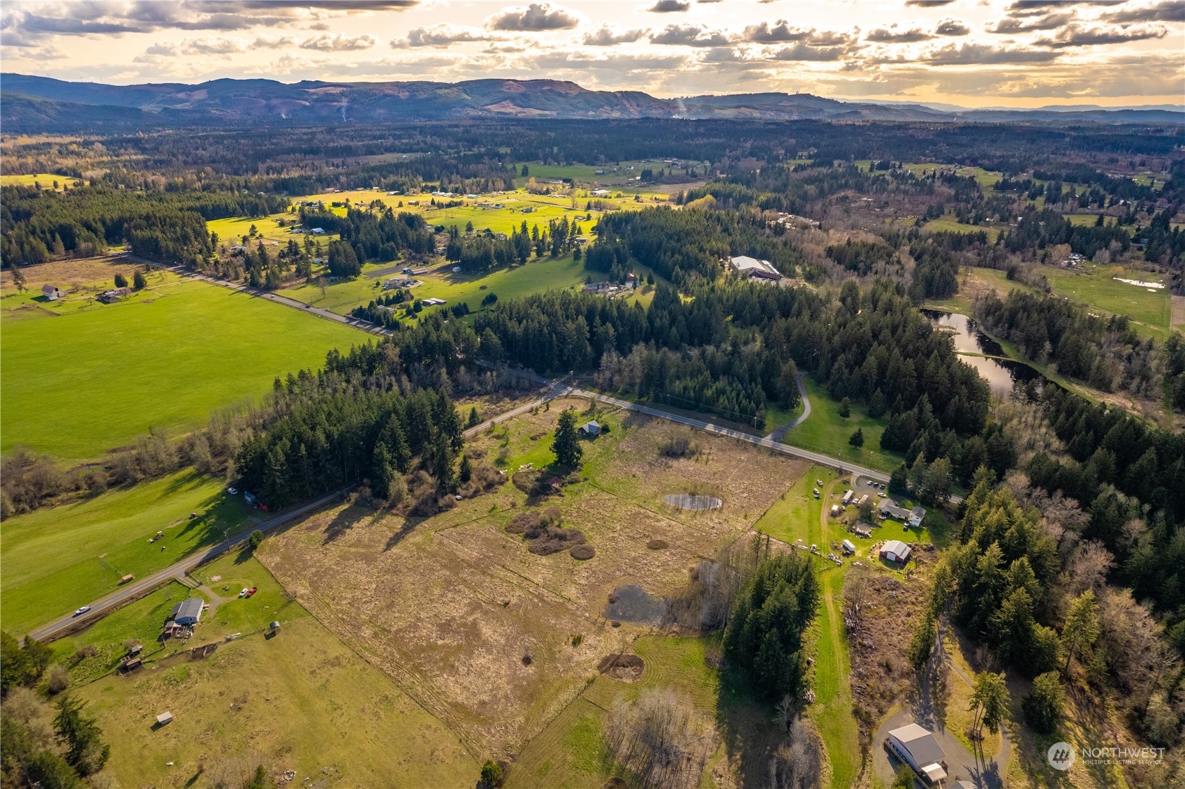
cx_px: 592
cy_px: 394
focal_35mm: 22
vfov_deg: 57.2
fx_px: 724
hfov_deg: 78.6
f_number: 2.8
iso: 110
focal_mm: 8.38
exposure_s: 1/2000
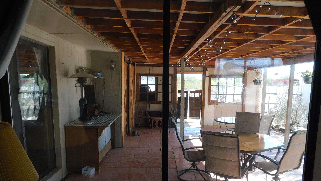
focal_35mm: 28
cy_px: 123
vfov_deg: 40.9
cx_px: 163
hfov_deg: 67.9
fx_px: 238
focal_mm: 4.5
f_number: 3.1
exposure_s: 1/160
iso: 125
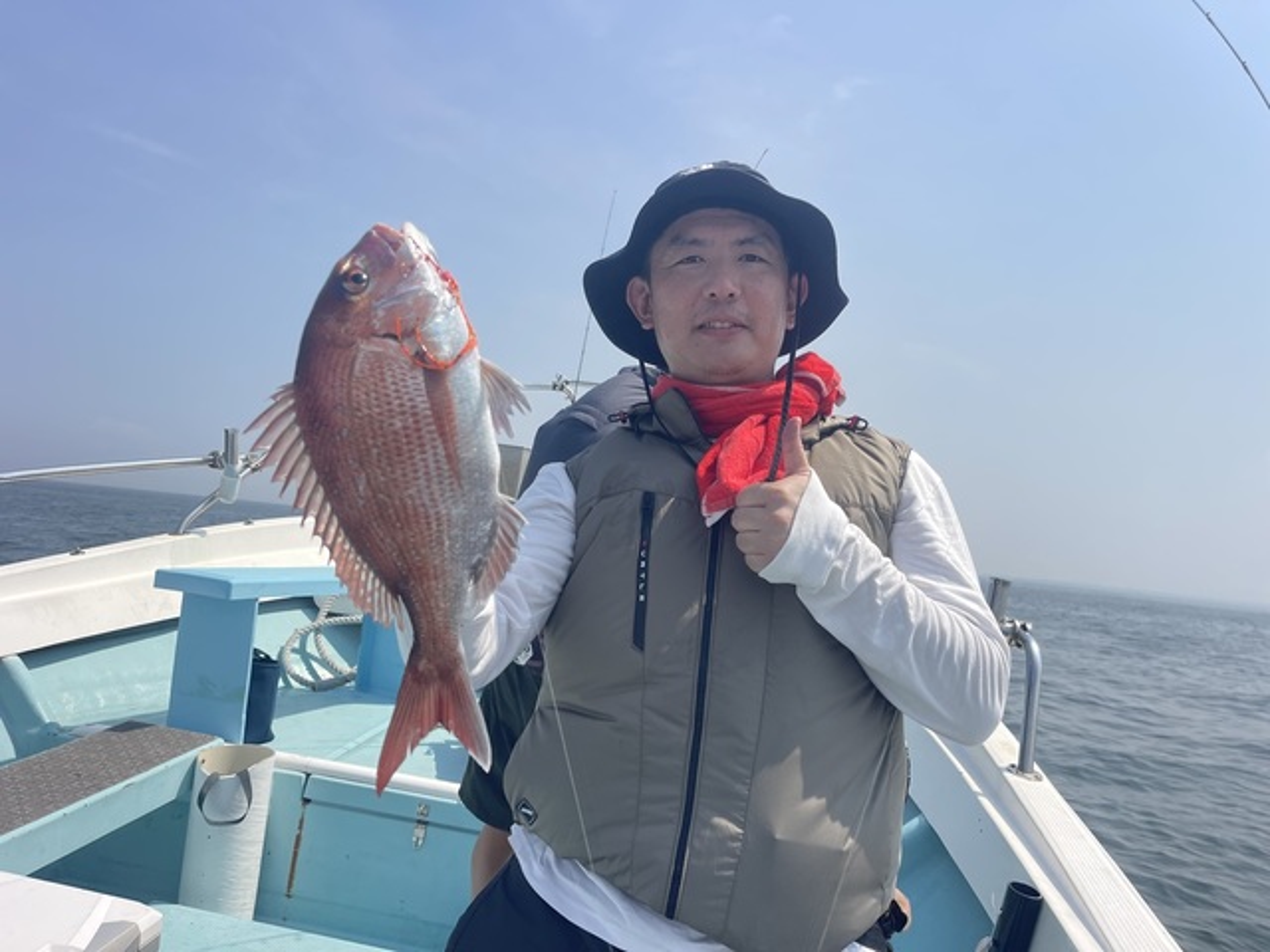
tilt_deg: +3.9
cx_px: 635
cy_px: 476
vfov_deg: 54.9
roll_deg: -7.3
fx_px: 917
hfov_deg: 69.4
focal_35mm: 25
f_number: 1.6
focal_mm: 5.1
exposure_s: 1/5128
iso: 32
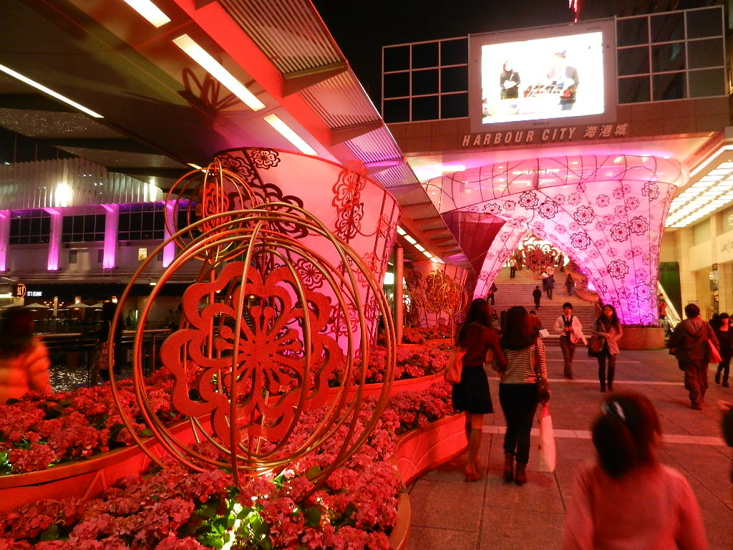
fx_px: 529
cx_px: 366
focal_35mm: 25
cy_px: 275
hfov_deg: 69.4
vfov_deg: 54.9
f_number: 3.5
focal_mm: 4.5
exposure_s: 1/15
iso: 400
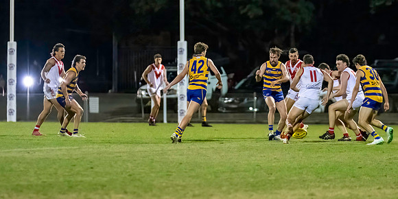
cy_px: 70
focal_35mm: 386
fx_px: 3974
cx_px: 256
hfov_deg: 5.7
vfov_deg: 2.9
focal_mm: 210
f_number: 2.8
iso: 10000
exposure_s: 1/1250
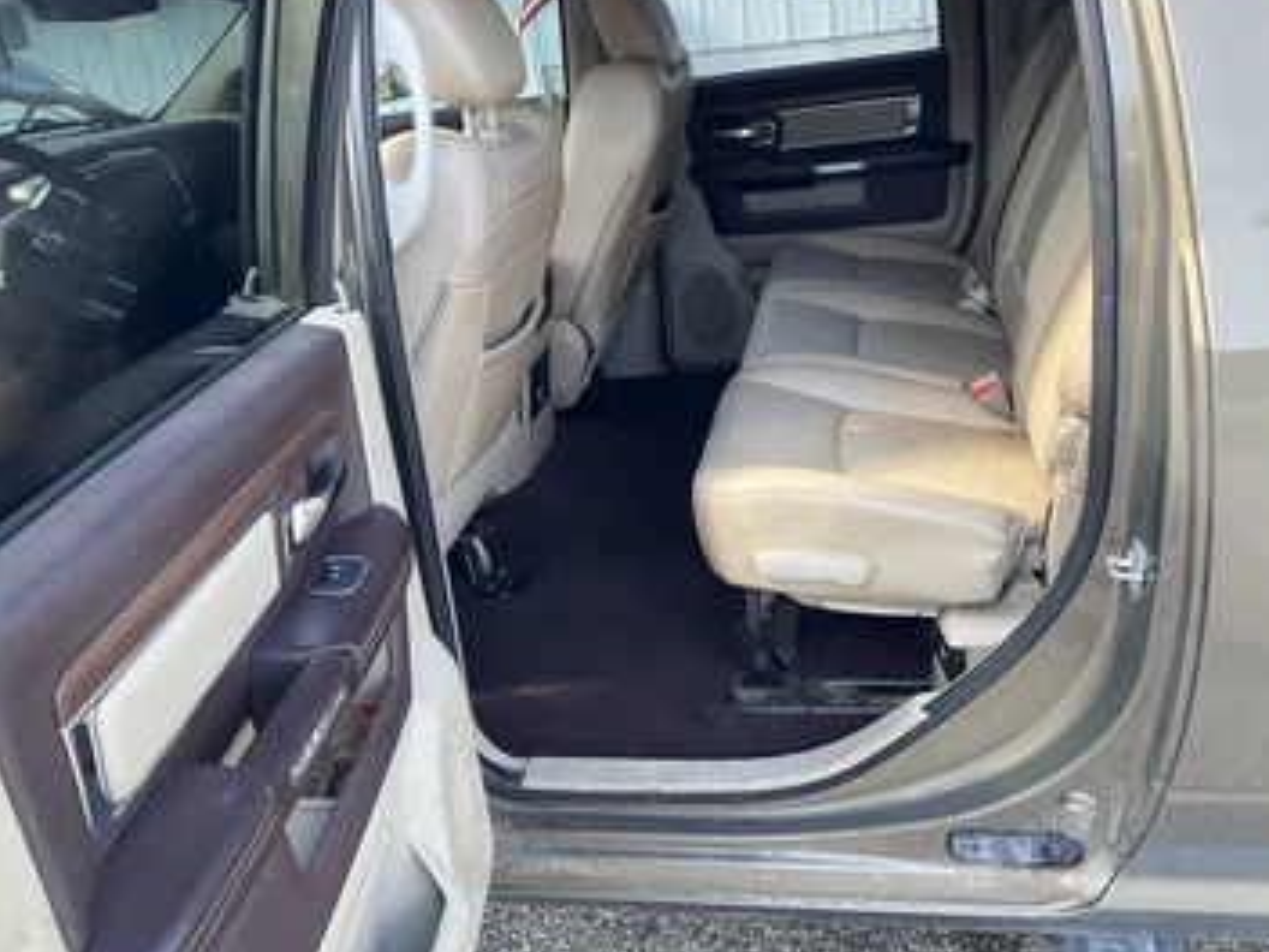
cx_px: 656
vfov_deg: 42.9
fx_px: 1210
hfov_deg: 55.3
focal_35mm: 33
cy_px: 433
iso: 32
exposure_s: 1/122
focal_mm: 3
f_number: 1.8
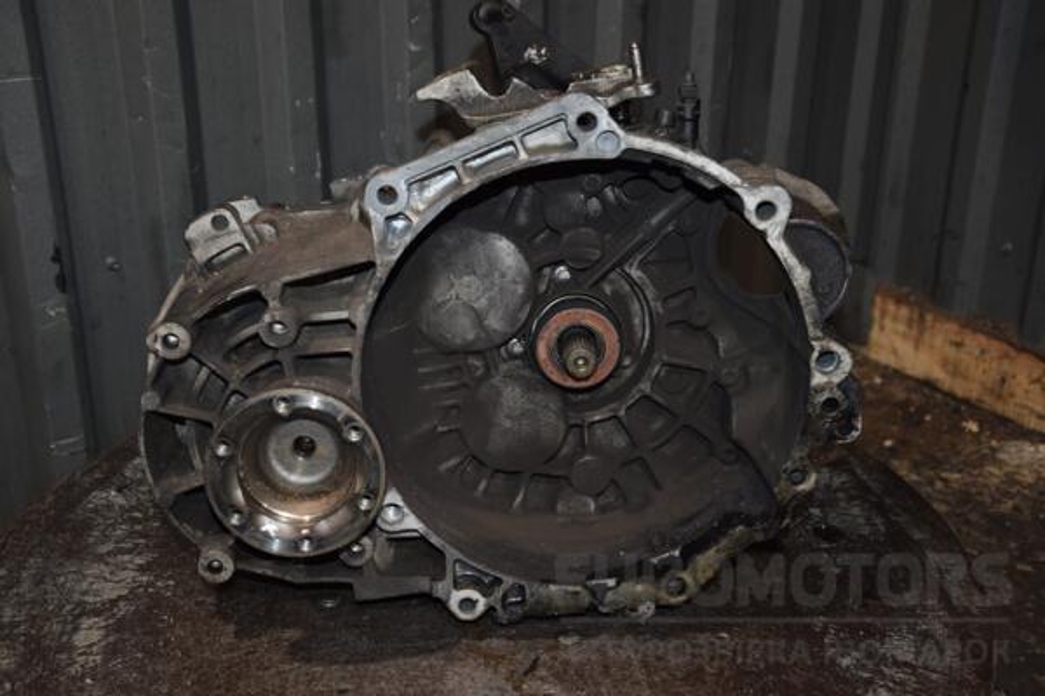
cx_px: 522
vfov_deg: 26.5
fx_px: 1480
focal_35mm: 51
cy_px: 348
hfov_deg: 38.9
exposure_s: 1/60
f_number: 5
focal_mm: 34
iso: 800
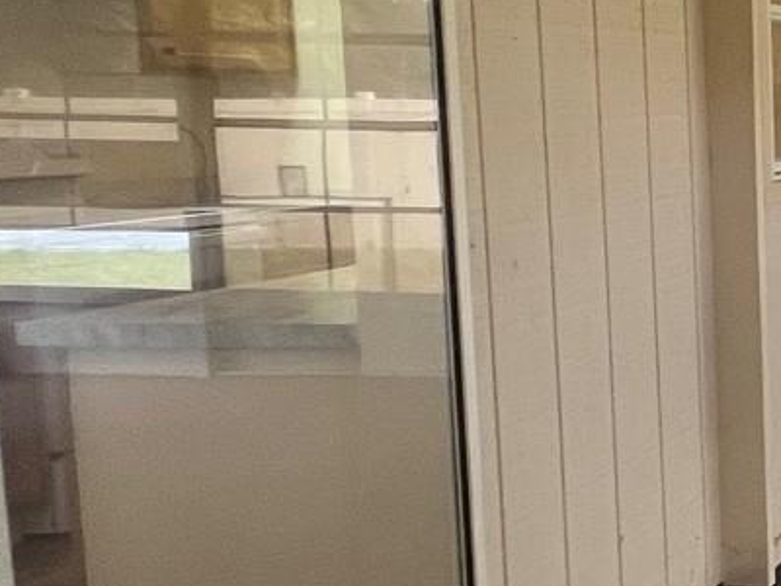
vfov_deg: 27.9
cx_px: 1361
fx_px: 1173
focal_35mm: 52
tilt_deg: -4.9
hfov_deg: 22.9
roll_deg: +0.8
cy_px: 225
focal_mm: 1.57
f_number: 1.8
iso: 125
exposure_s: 1/120
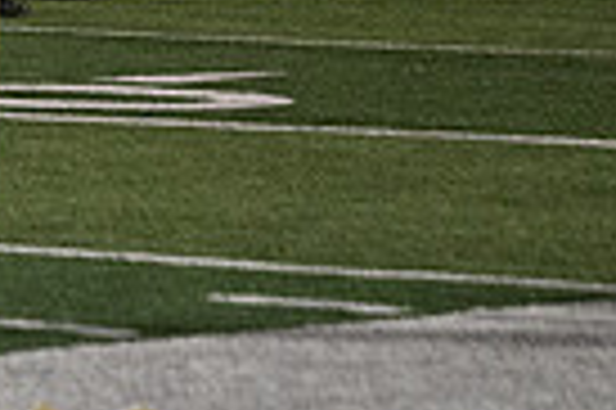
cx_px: -562
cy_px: 56
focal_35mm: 446
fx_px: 7622
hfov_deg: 4.6
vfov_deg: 3.1
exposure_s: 1/1250
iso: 5000
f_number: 2.8
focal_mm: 105
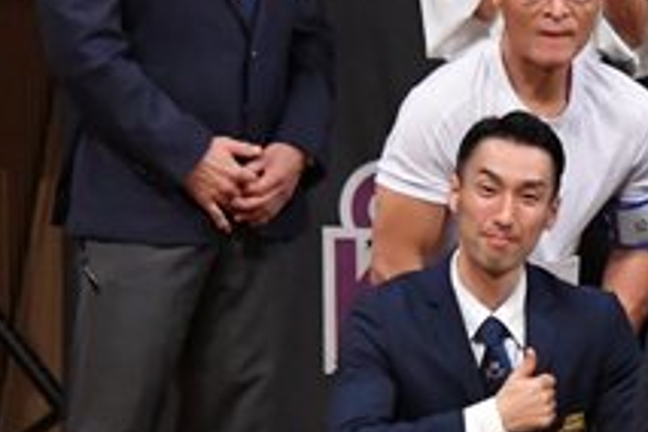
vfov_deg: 1.9
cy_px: 179
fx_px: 13247
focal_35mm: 736
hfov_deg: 2.8
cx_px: 838
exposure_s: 1/400
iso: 6400
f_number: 5.6
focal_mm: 135
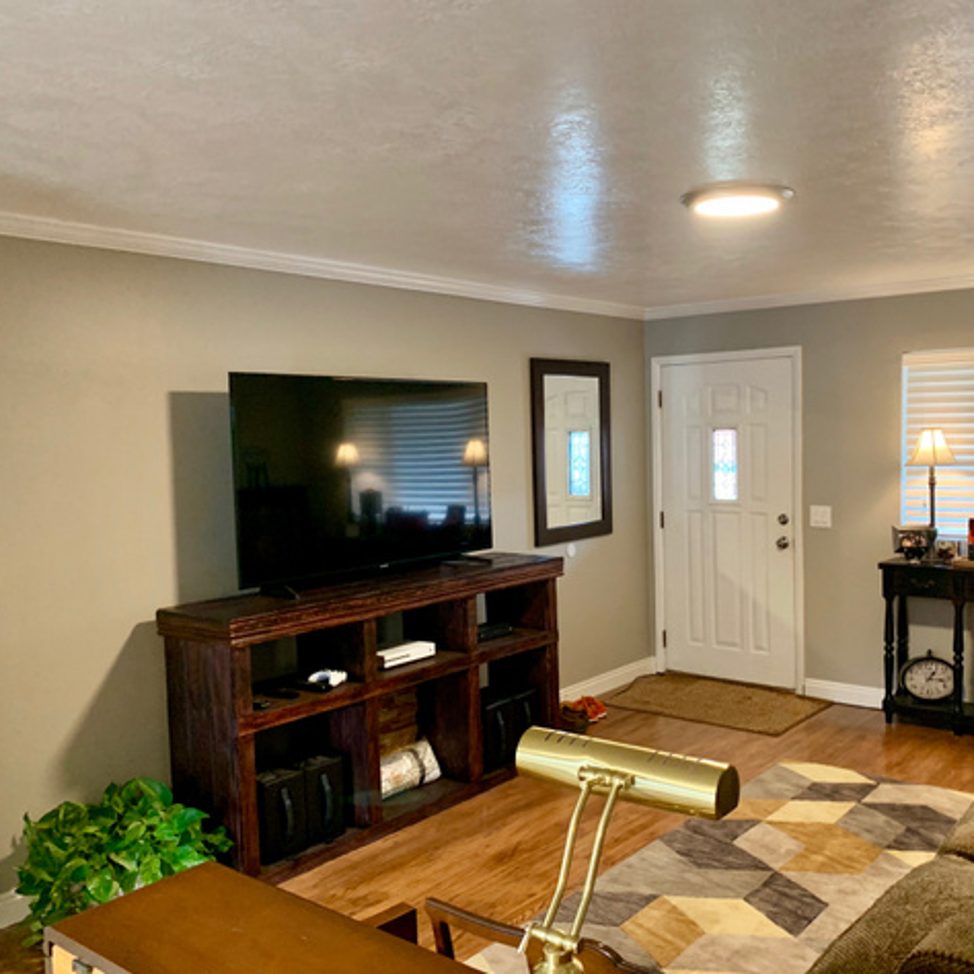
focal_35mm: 31
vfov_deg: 52.5
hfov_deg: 52.3
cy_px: 487
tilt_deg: -4.6
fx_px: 987
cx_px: 563
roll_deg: +2.2
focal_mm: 4.25
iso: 400
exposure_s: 1/60
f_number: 1.8
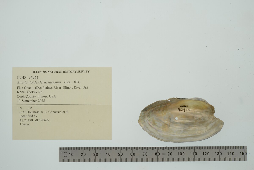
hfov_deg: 33.4
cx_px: 127
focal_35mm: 60
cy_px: 85
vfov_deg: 22.6
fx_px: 423
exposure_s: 1/13
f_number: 32
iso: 100
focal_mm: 60
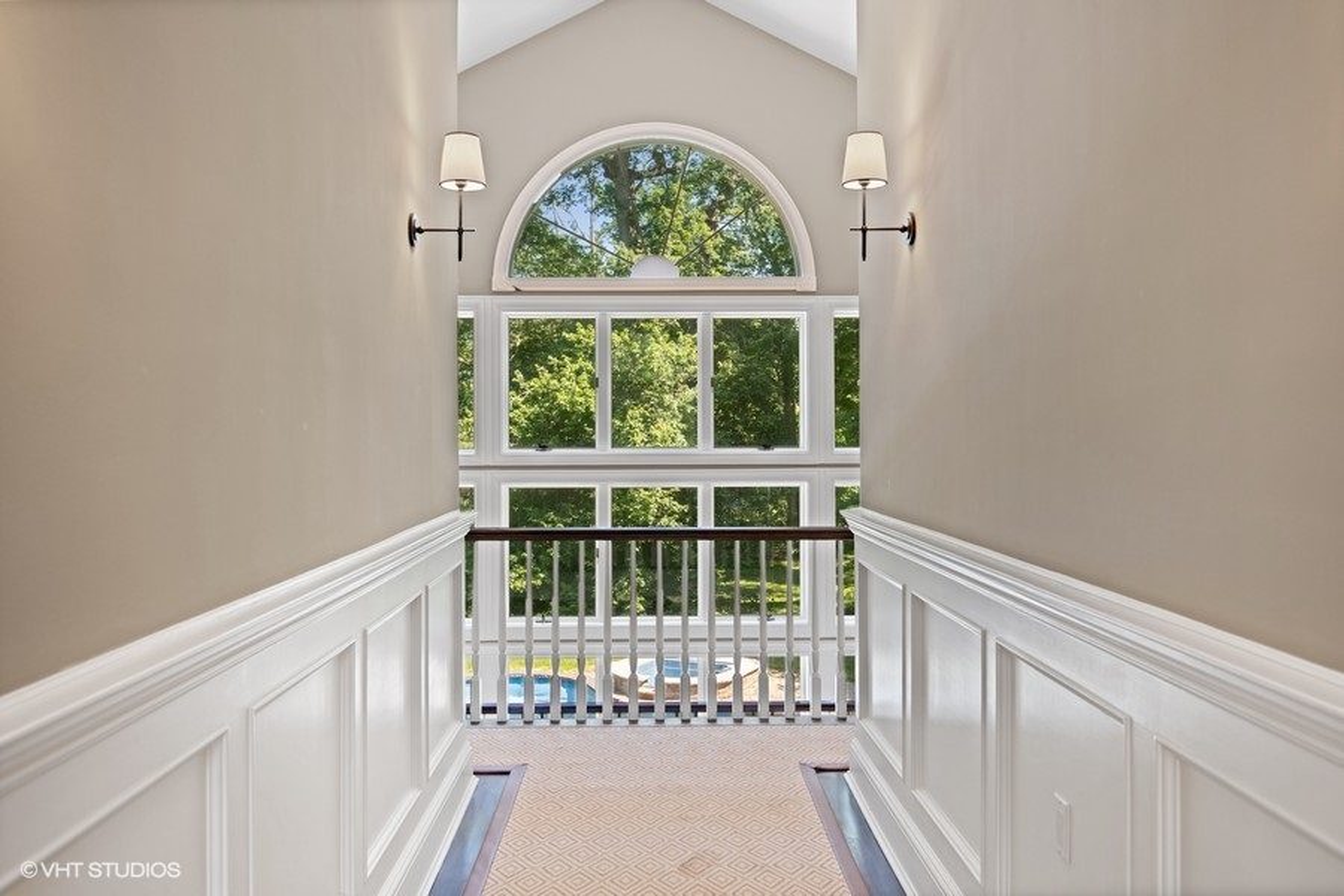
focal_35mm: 29
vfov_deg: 45.0
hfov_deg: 63.7
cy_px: 448
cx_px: 672
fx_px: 1083
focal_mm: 29
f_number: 8
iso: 400
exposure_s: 1/10
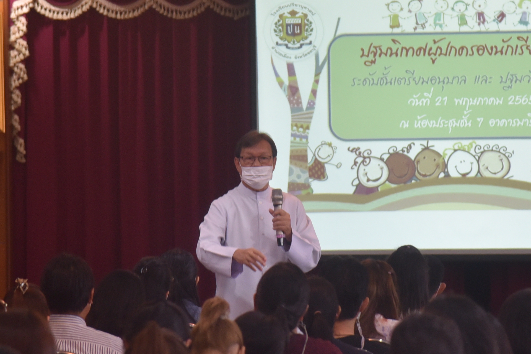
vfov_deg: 4.4
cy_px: 191
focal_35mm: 310
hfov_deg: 6.6
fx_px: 4574
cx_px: 332
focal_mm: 120
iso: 1000
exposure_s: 1/100
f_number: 5
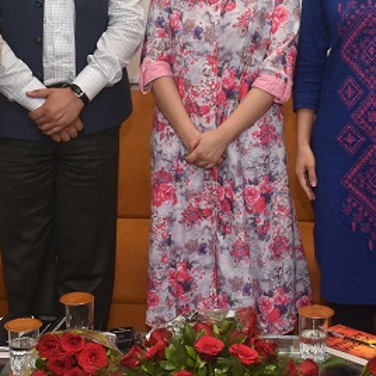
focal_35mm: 80
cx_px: 223
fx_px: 983
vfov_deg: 21.3
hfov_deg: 21.6
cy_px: 51
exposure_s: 1/125
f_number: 5.6
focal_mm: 24
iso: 800
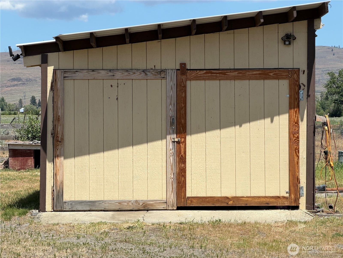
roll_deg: +0.4
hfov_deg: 19.6
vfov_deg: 14.8
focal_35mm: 100
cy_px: 129
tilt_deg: +0.5
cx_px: 172
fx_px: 991
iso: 20
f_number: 2.8
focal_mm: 16.89
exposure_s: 1/638
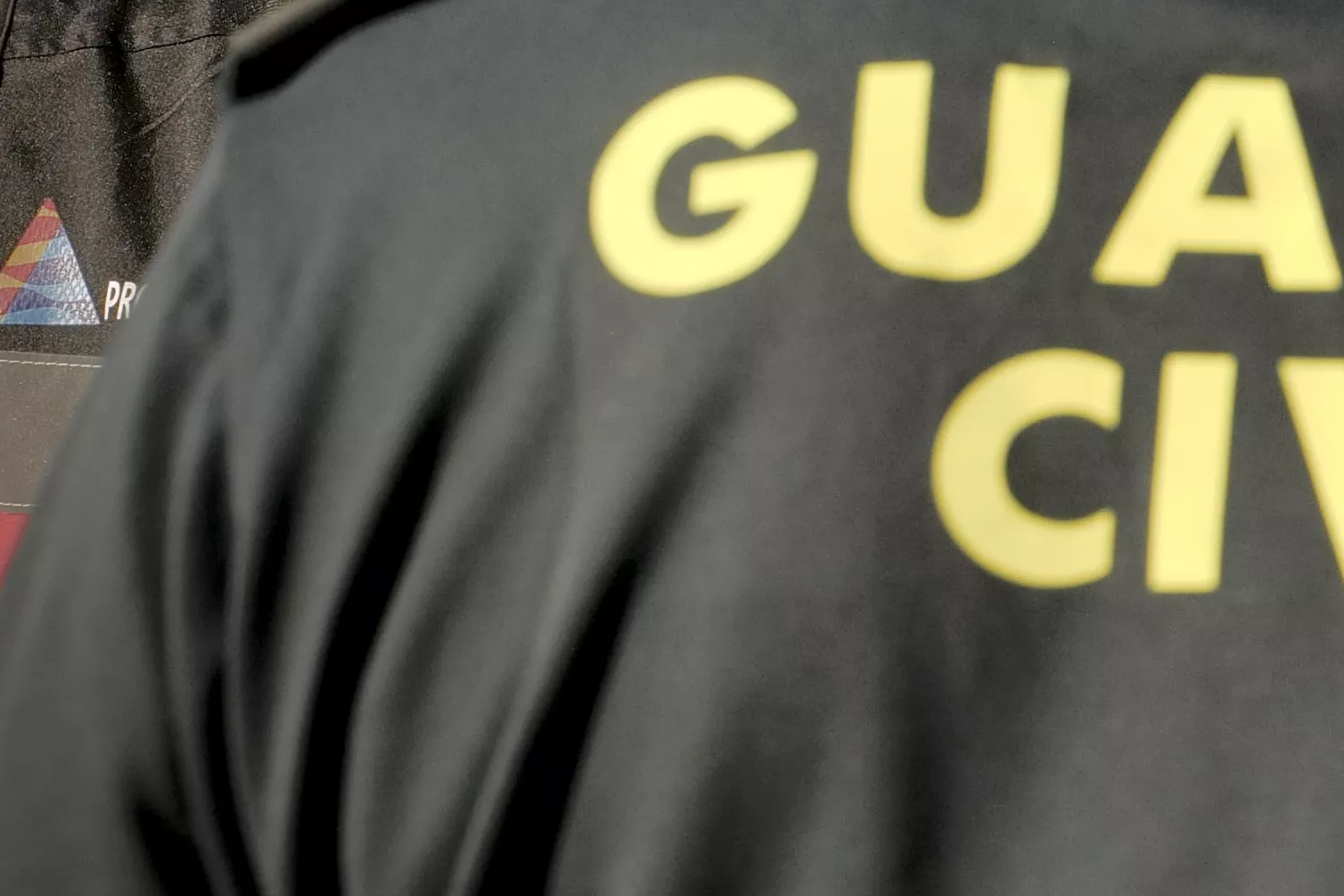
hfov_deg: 9.8
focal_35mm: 199
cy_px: -494
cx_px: 2504
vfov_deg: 6.8
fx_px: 7428
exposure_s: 1/3000
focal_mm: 50
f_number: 6.8
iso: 400
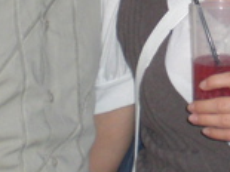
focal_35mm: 157
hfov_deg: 12.3
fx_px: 1042
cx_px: 288
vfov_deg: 9.2
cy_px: -85
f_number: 3.1
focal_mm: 6.3
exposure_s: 1/60
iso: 200
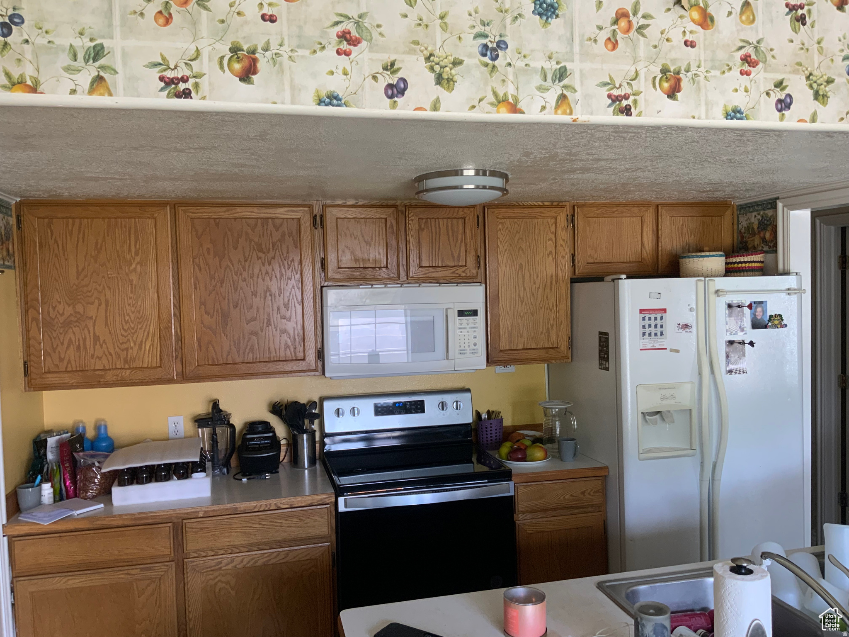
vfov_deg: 48.2
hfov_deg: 61.7
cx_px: 424
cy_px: 318
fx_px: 711
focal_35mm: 29
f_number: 1.8
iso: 80
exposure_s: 1/60
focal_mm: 3
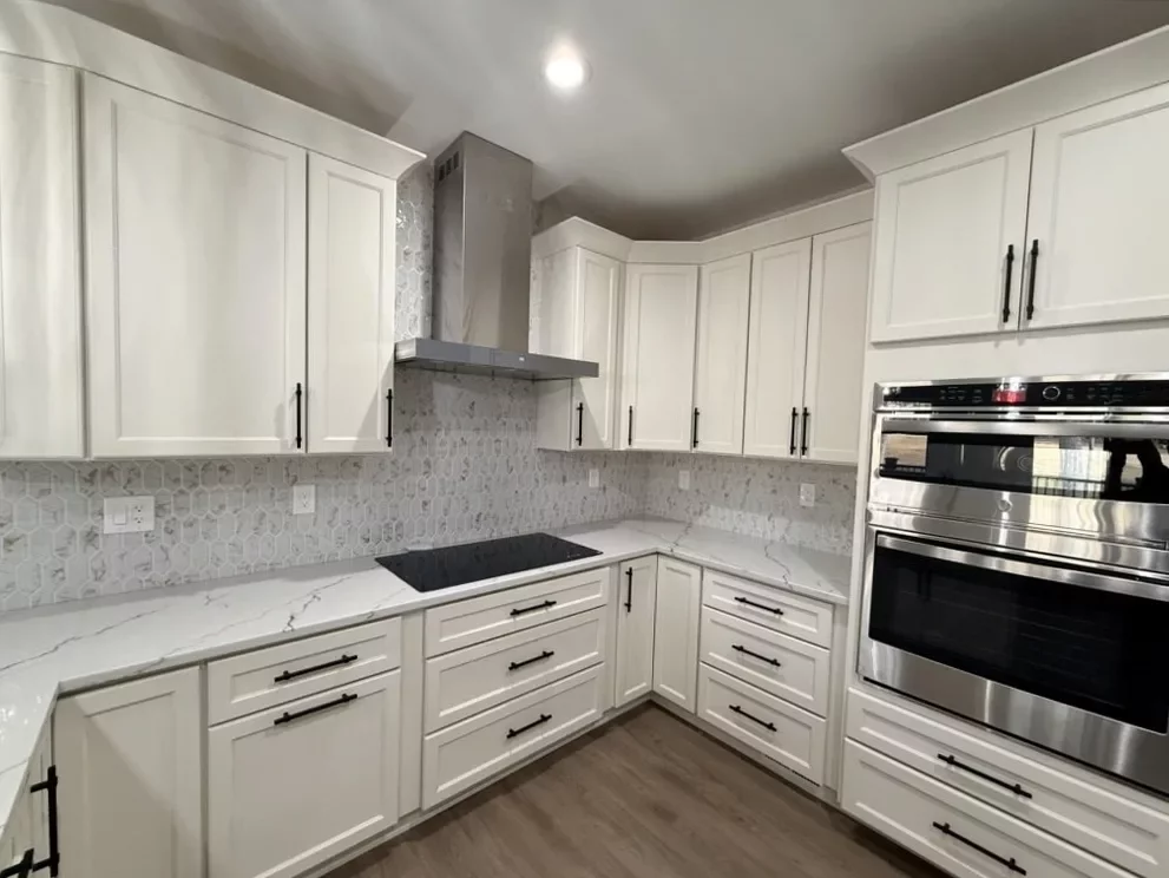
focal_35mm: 14
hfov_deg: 102.0
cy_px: 439
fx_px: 473
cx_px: 584
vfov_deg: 85.7
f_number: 2.2
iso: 200
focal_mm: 2.22
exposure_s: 1/60
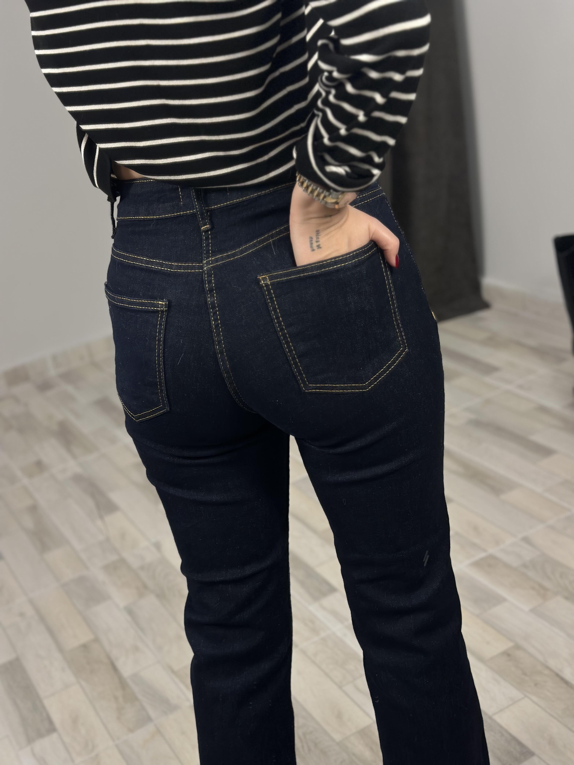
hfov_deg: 30.3
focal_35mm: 48
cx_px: 287
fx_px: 1061
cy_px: 382
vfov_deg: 39.7
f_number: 1.78
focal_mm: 6.86
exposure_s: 1/100
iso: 100
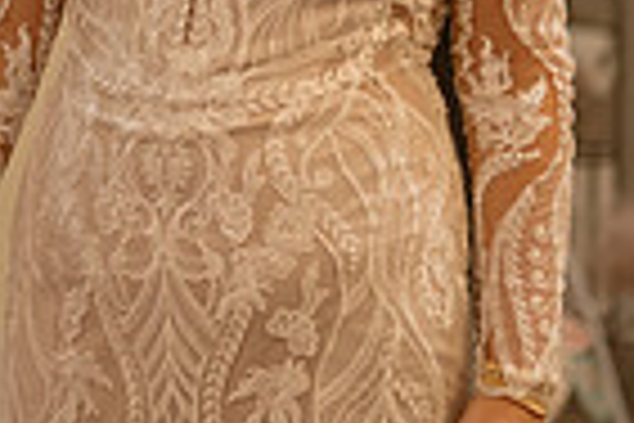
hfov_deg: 9.2
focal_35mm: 219
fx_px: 3857
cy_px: -145
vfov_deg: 6.2
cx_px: -225
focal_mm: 50
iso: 250
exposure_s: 1/200
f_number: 2
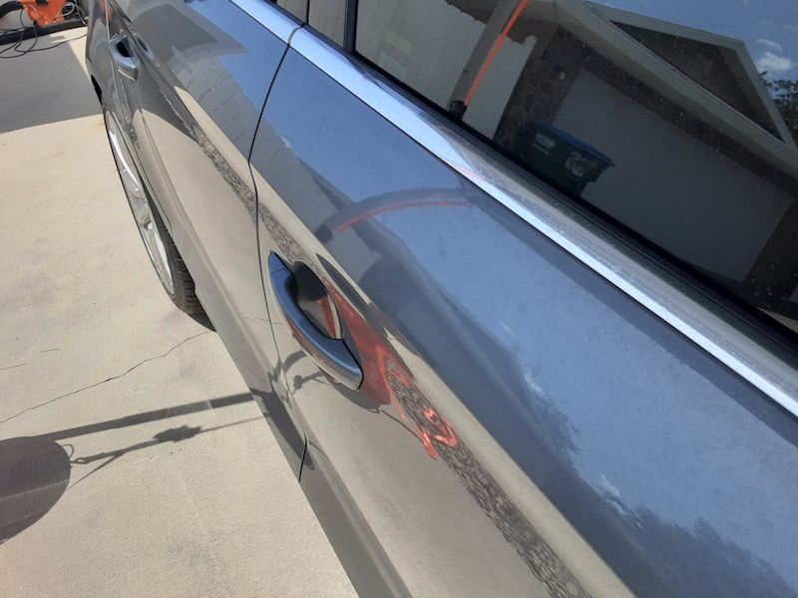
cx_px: 399
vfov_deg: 51.4
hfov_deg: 65.3
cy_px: 299
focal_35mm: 27
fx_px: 622
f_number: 1.9
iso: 40
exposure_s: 1/1374
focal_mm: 2.91
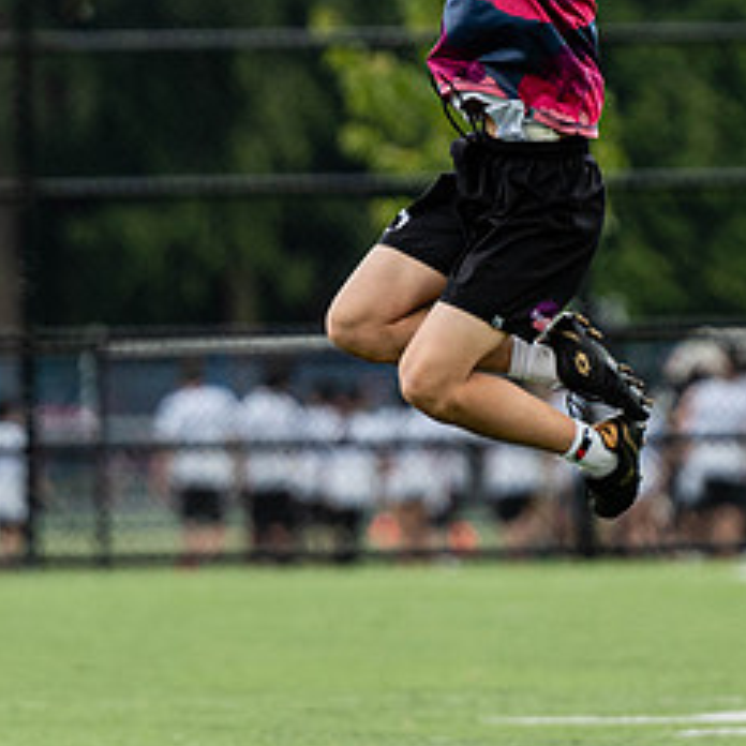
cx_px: 496
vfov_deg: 2.1
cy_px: 156
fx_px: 20554
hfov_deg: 2.1
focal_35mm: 843
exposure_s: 1/1250
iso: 560
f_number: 3.2
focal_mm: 200
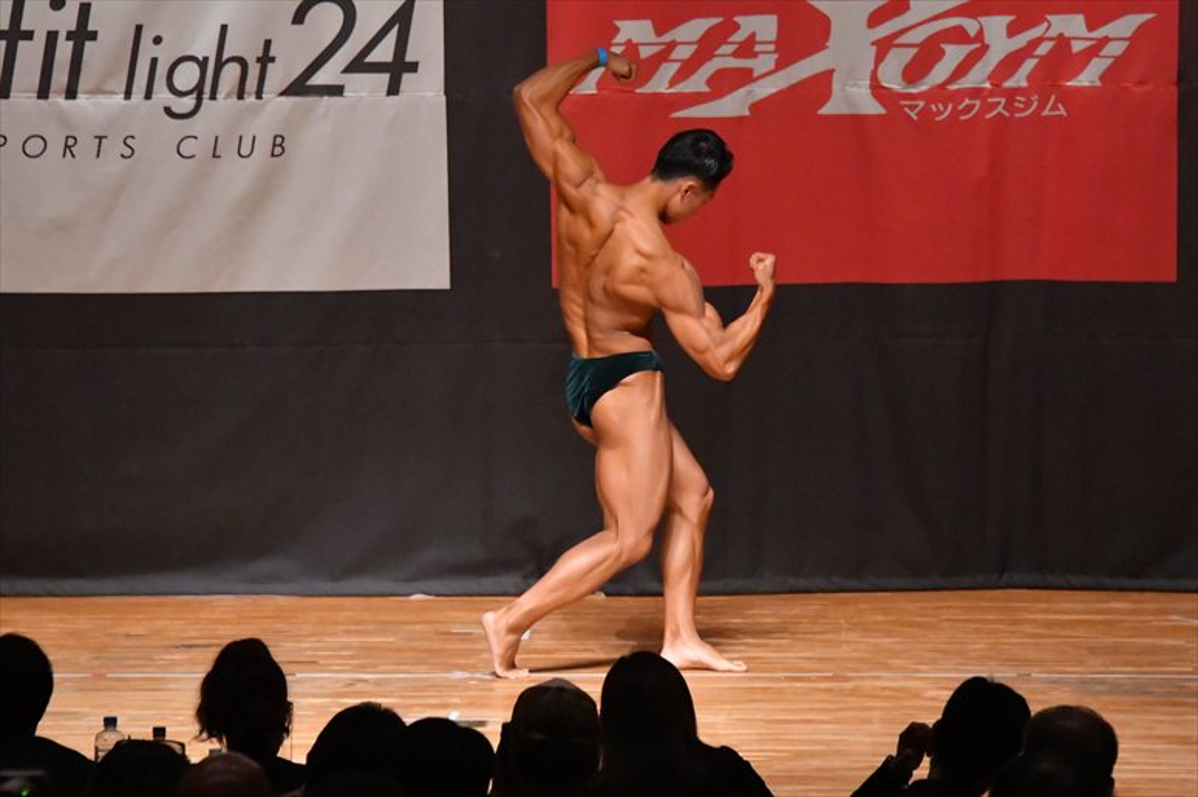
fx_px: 8482
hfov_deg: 8.1
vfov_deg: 5.4
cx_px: 599
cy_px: 398
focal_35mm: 255
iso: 12800
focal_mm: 170
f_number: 5.6
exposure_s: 1/400
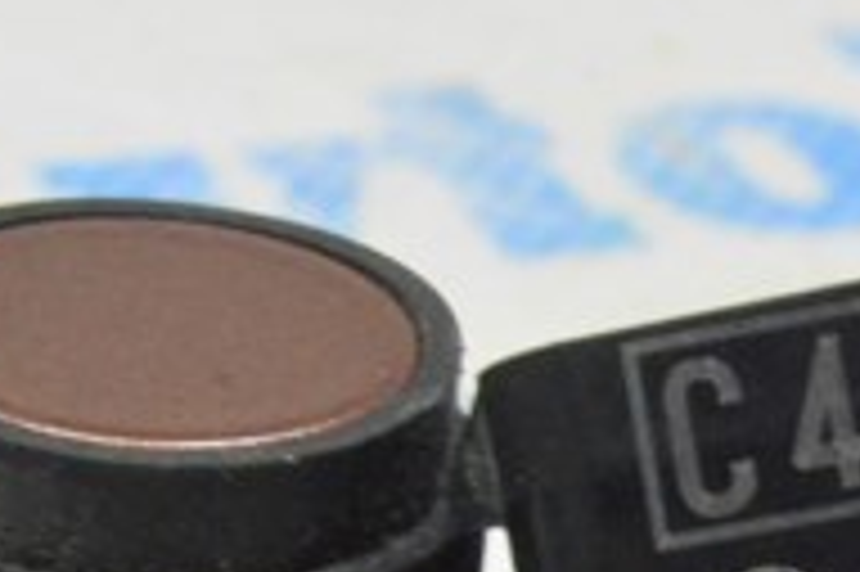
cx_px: 869
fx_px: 5513
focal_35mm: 231
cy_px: 723
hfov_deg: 8.9
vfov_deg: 5.9
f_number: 20
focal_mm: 46
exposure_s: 1/15
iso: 6400
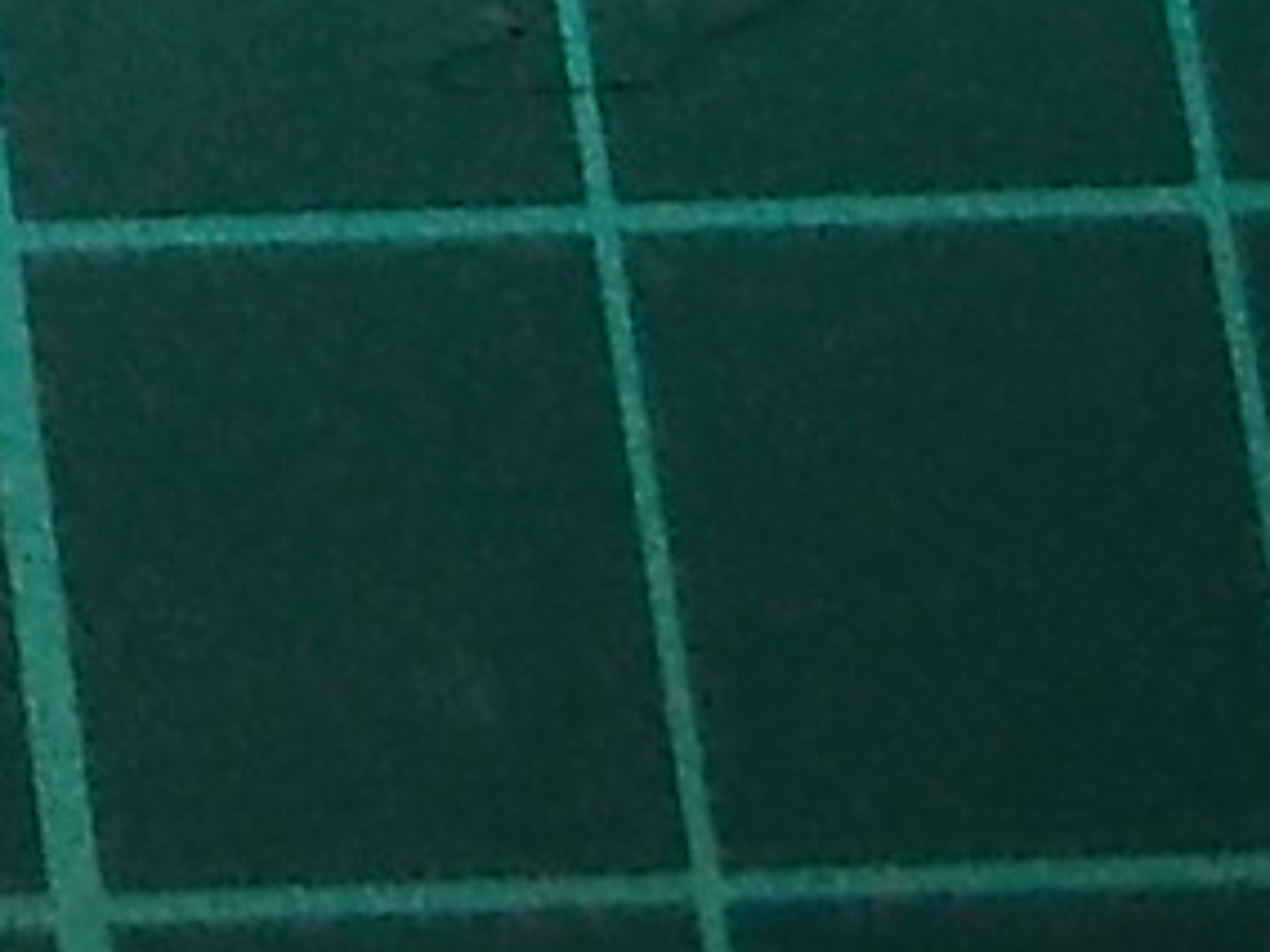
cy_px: -2816
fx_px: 8512
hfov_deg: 7.8
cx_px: -2008
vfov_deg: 5.6
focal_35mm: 232
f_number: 3.3
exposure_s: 1/30
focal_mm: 4.1
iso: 200
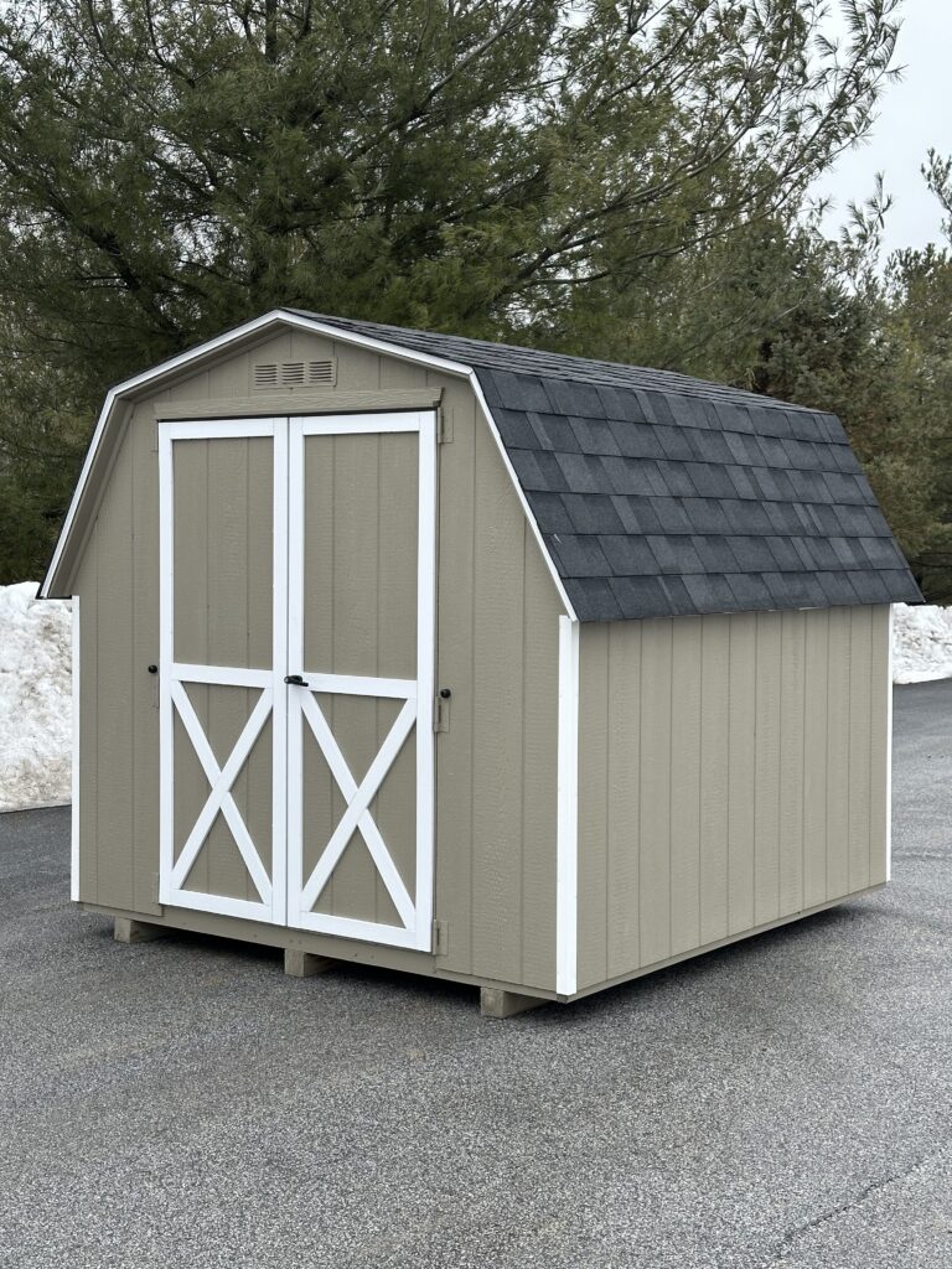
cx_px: 476
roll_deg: +0.9
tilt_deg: -5.5
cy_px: 634
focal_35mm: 48
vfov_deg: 39.7
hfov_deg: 30.3
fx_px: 1760
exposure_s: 1/1145
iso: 64
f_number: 1.78
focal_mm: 6.86
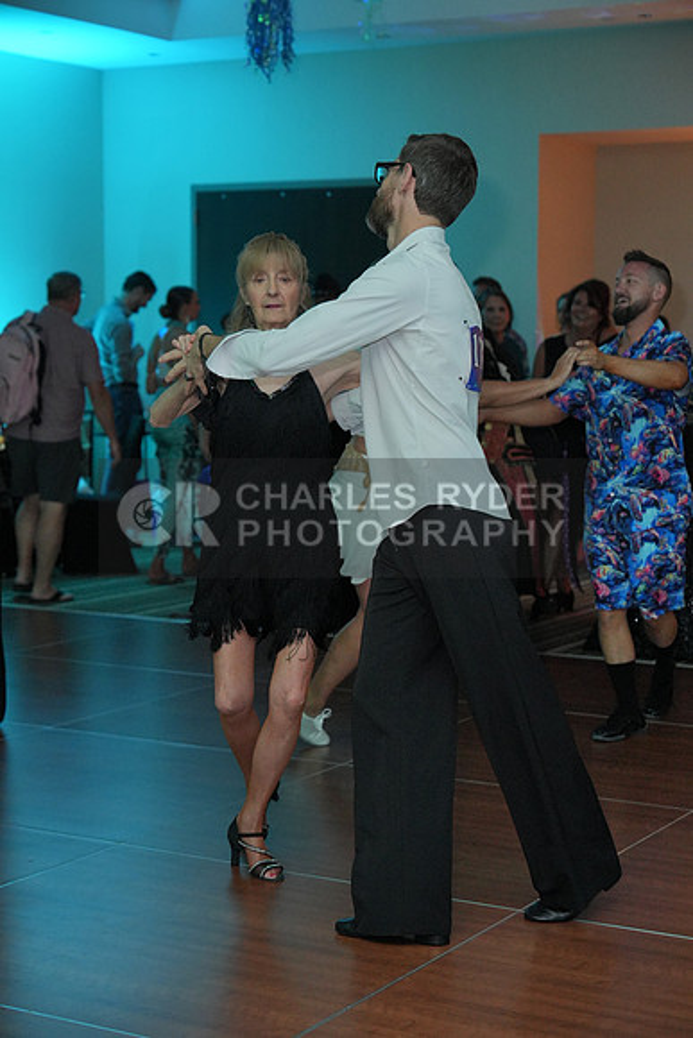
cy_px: 519
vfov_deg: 28.8
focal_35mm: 70
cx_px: 346
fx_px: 2020
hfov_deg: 19.5
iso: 3200
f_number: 4
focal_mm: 70
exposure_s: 1/200
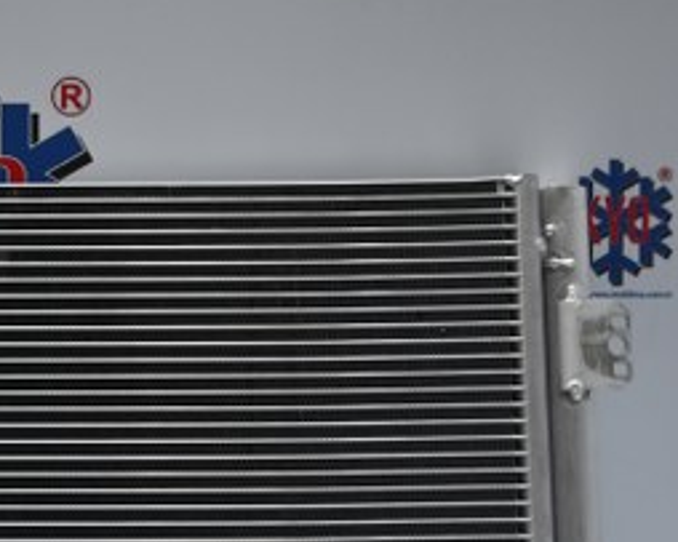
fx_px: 1435
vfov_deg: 21.1
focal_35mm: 72
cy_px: 430
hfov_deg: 24.3
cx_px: -120
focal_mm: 21.5
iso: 250
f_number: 4
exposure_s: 1/30
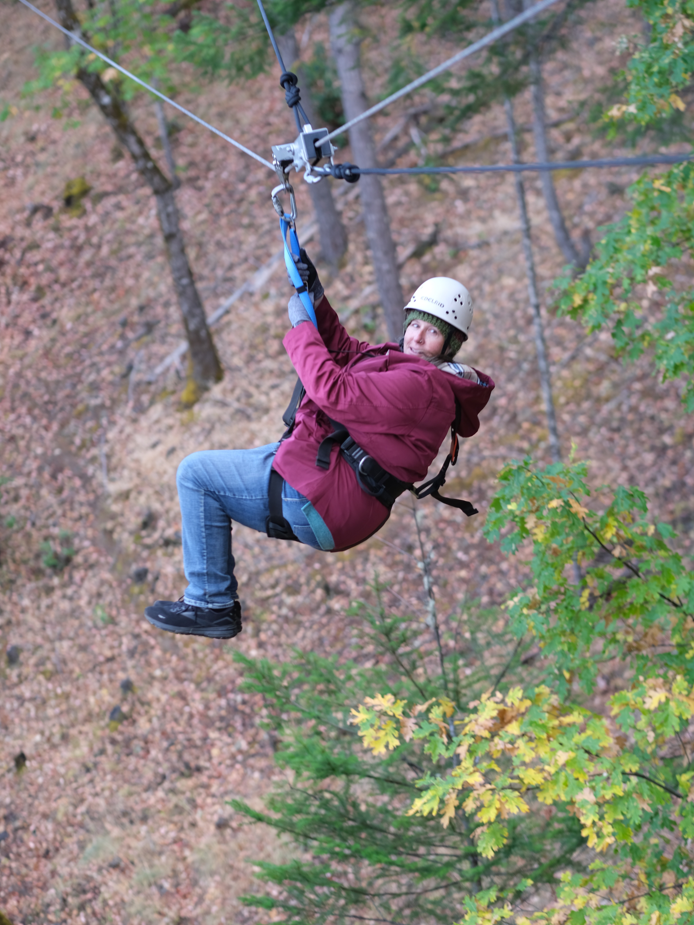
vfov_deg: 21.5
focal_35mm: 91
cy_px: 497
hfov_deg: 16.2
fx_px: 2432
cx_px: 347
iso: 160
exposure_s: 1/170
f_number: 2
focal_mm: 56
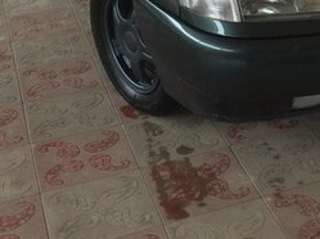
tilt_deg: -19.3
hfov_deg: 24.3
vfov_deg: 18.4
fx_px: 711
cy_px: -22
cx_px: 312
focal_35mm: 77
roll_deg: +0.7
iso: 50
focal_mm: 4.15
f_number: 2.2
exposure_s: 1/50
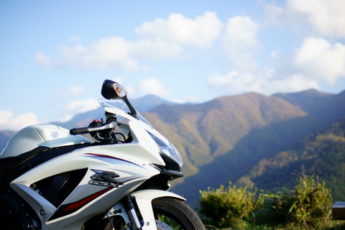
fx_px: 431
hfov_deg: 43.6
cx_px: 172
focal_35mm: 45
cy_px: 115
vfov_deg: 29.9
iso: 200
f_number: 1.4
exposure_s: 1/4000
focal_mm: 30
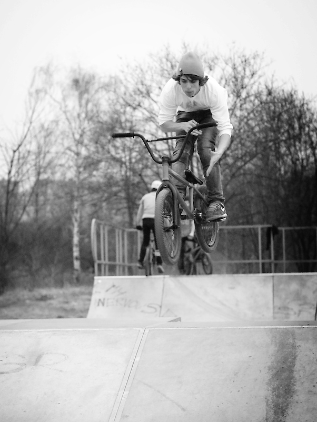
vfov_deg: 21.3
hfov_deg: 16.1
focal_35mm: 92
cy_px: 237
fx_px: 1123
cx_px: 142
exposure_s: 1/400
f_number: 2.5
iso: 1600
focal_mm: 50
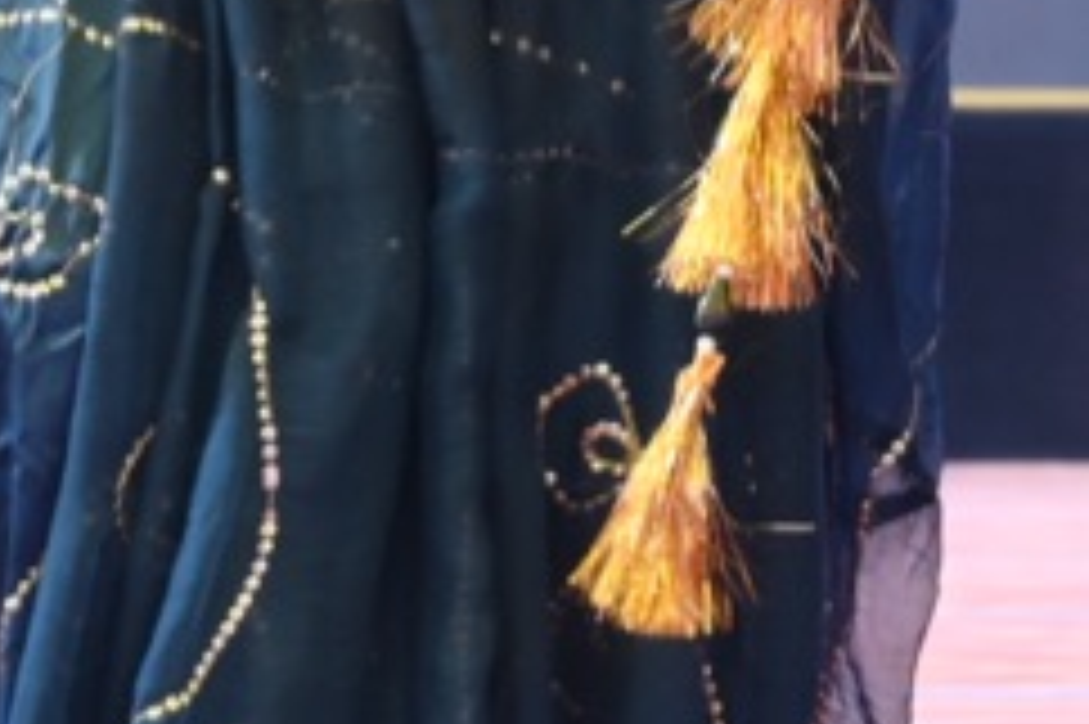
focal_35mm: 301
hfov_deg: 6.8
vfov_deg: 4.5
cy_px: -578
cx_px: 1188
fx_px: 9099
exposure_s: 1/200
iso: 125
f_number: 5.6
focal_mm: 38
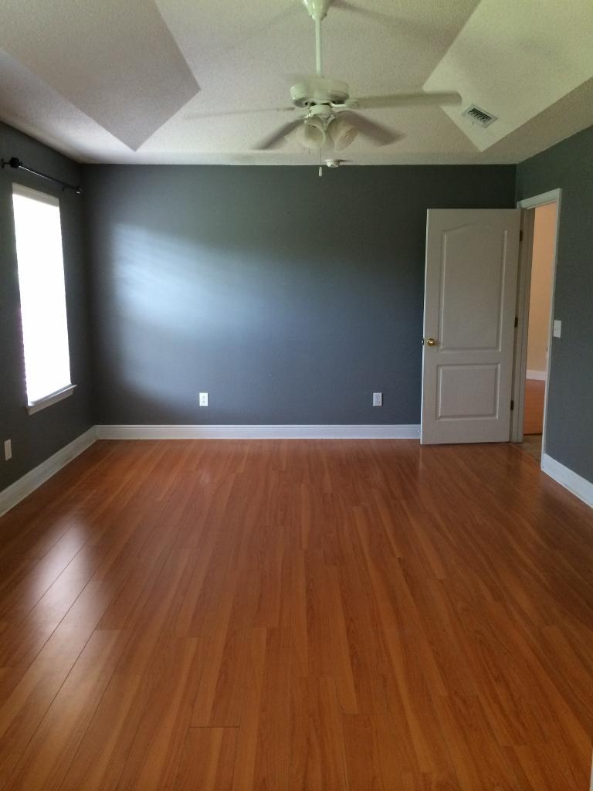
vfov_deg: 60.0
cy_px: 396
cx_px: 296
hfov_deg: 46.8
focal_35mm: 30
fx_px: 685
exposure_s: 1/30
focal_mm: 4.12
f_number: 2.2
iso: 160
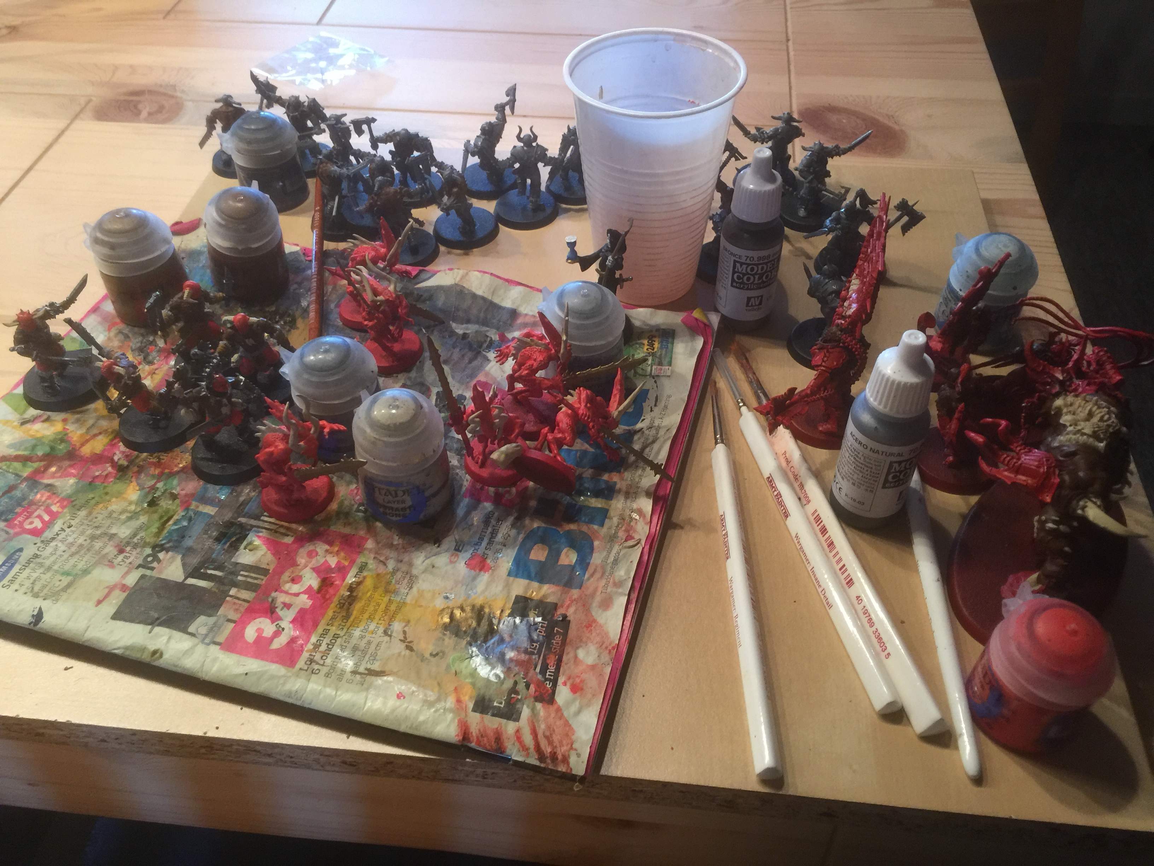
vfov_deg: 48.2
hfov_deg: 61.7
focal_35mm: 29
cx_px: 577
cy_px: 433
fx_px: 967
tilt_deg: -45.9
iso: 100
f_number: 2.2
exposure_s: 1/17
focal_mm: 4.15
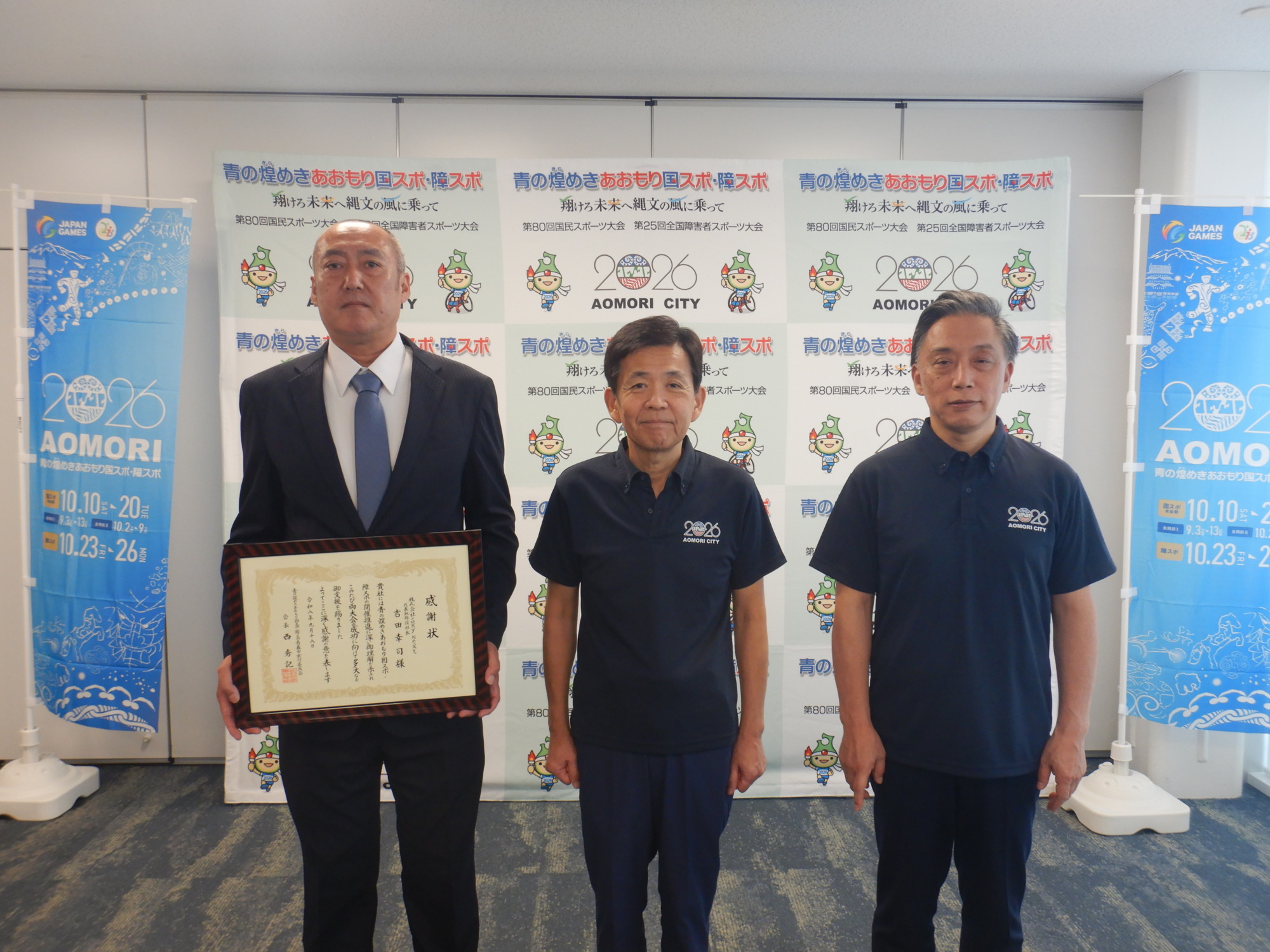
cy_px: 476
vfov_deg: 45.4
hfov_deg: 58.4
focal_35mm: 31
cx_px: 635
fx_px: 1137
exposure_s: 1/30
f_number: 4.2
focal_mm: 5.6
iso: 200
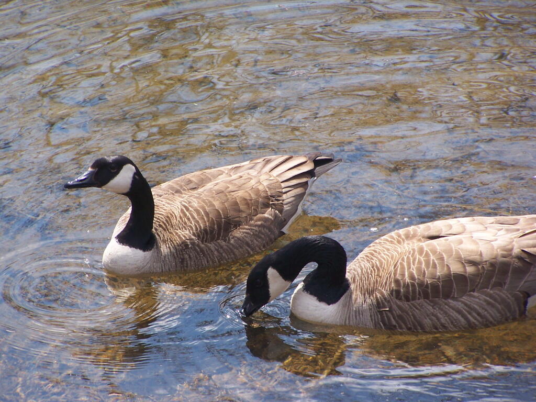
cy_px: 201
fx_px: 3995
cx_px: 268
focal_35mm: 258
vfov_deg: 5.8
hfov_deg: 7.7
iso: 80
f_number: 3.6
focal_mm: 42.8
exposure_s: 1/500
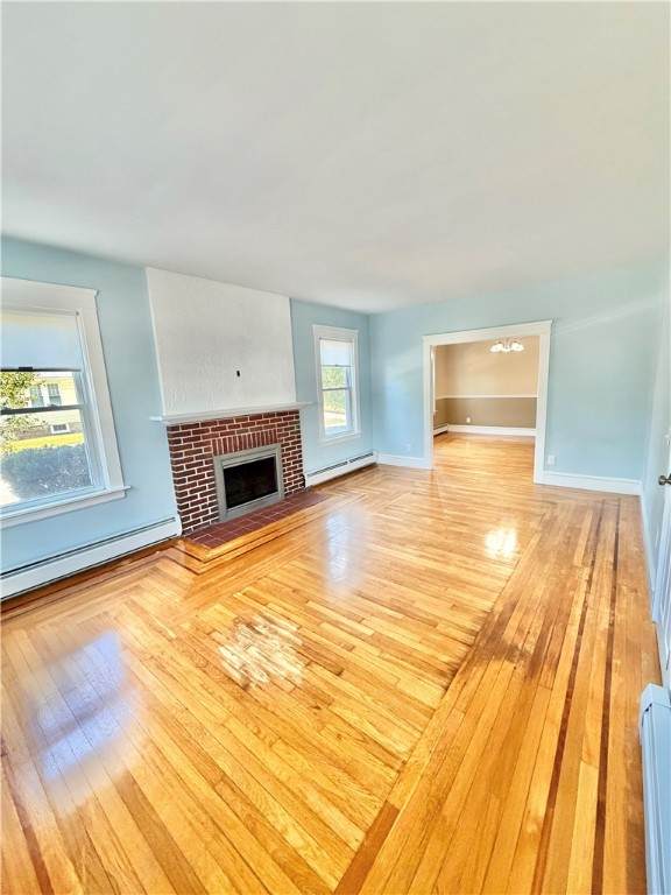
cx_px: 336
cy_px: 448
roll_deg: +2.2
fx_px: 362
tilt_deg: -10.2
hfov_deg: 85.7
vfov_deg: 102.1
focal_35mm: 14
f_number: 2.2
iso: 320
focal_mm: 2.22
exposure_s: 1/120
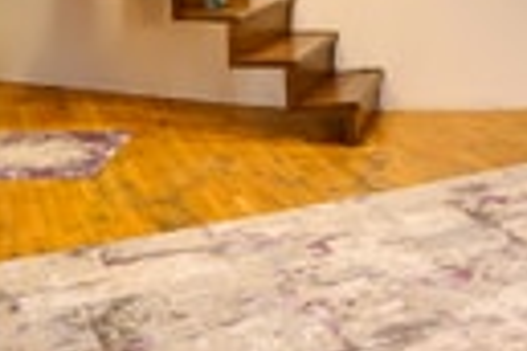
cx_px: 485
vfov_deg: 20.8
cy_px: -114
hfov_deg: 32.1
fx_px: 864
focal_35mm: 59
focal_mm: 14
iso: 5000
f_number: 2.8
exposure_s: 1/320
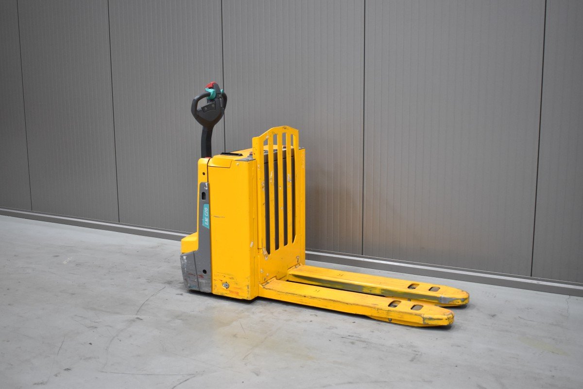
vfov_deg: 34.2
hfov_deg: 49.6
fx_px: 632
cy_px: 194
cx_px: 292
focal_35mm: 39
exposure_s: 1/80
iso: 1250
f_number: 4
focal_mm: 26
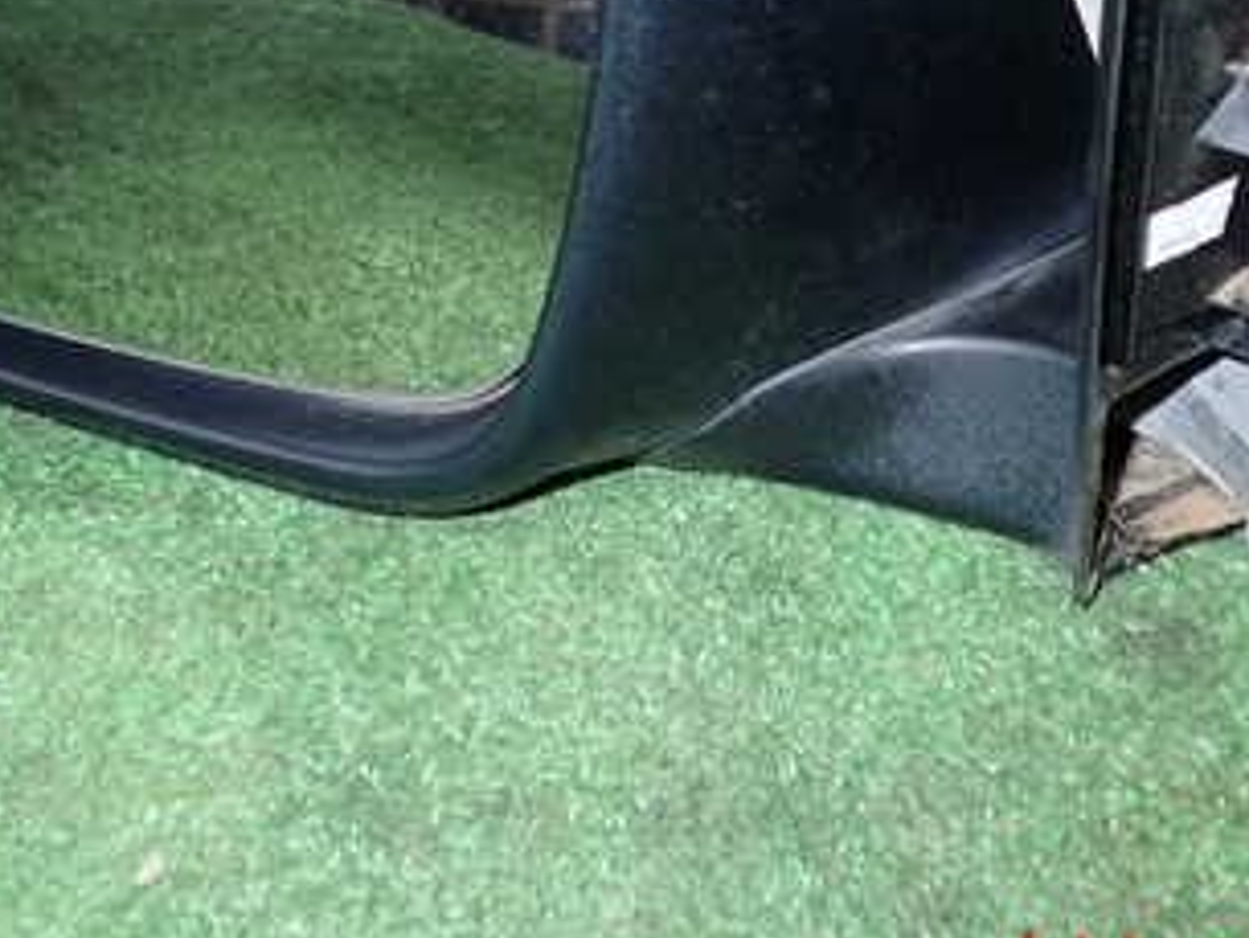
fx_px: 2130
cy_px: 102
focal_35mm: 59
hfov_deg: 32.6
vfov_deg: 24.2
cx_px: 717
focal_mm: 5.4
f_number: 6.3
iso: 200
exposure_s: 1/30
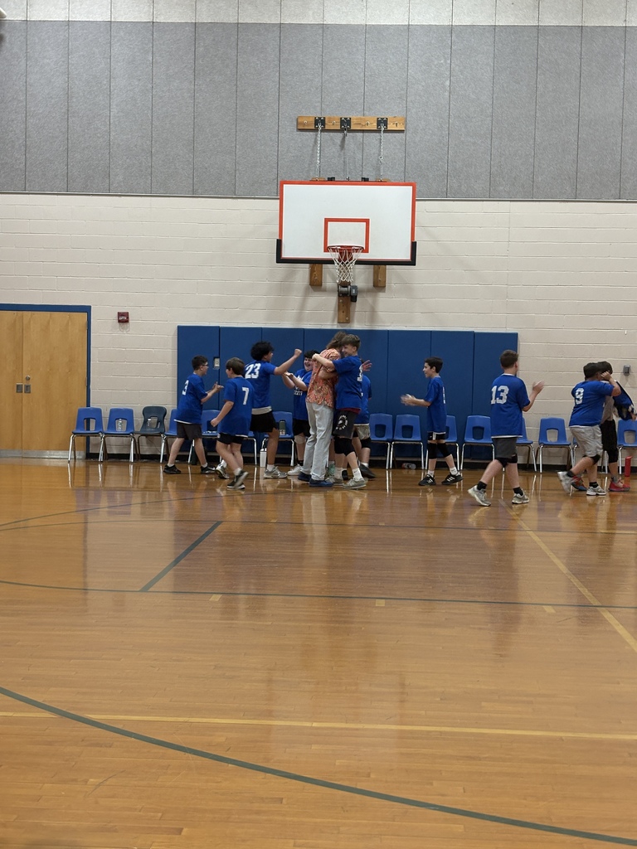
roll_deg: -2.6
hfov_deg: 28.0
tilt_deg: -2.4
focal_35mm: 52
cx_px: 318
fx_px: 1276
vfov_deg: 36.8
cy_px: 424
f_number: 1.6
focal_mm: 5.96
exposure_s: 1/60
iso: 100
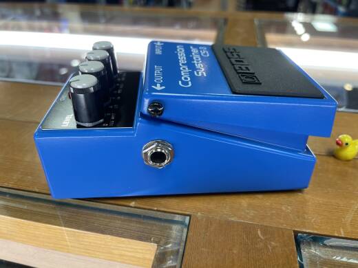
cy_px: 134
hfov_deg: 67.3
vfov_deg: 53.1
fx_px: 269
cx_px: 179
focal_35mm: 26
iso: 64
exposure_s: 1/60
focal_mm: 4.2
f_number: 1.6
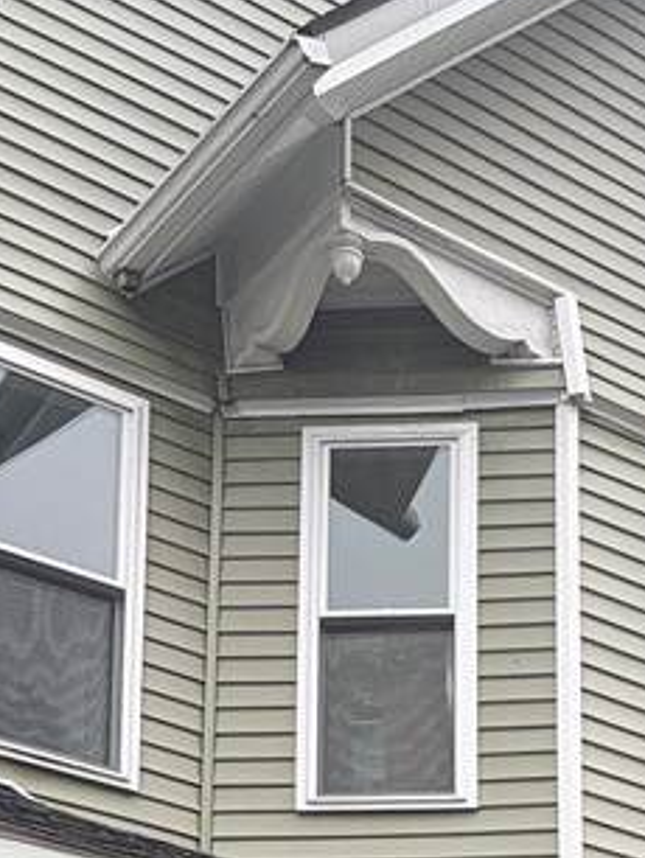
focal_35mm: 87
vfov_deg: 19.4
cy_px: 1309
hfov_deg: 16.7
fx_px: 2158
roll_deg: +0.8
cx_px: 597
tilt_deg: +12.0
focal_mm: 5.96
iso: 100
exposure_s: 1/122
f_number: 1.6
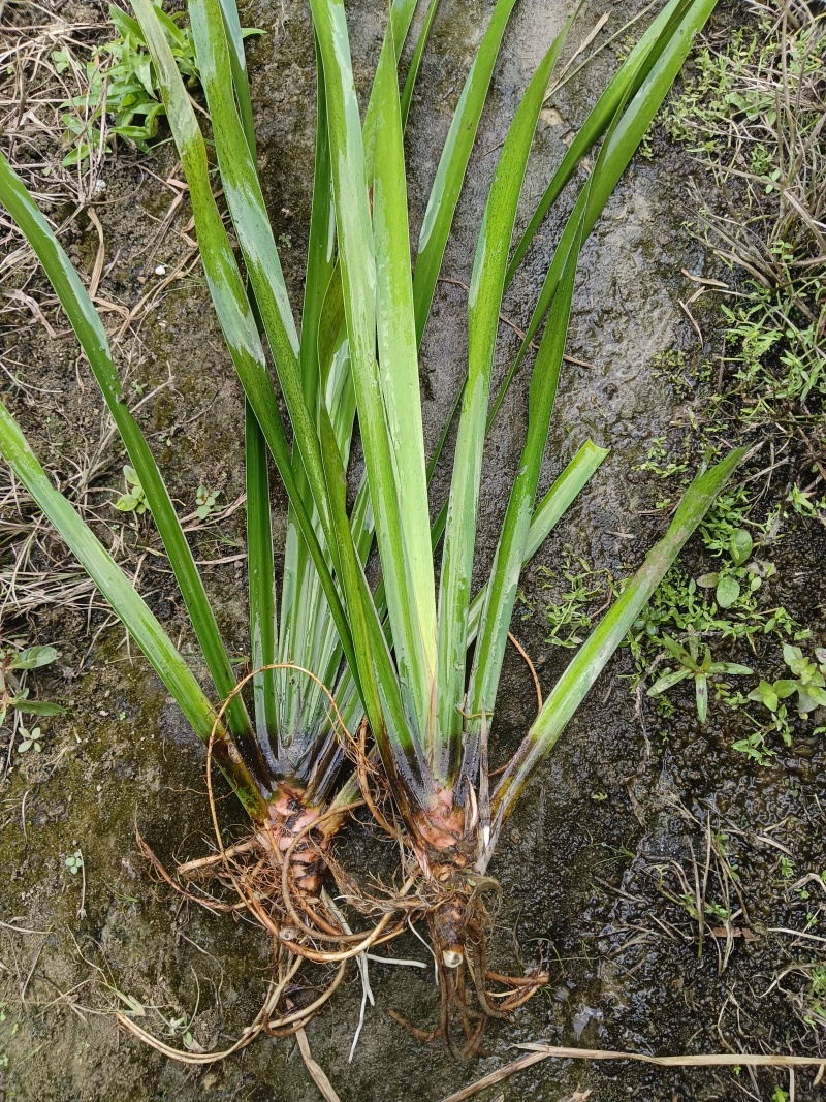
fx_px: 827
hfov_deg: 53.1
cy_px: 551
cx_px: 413
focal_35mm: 26
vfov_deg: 67.3
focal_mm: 4.05
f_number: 1.8
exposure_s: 1/100
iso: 147
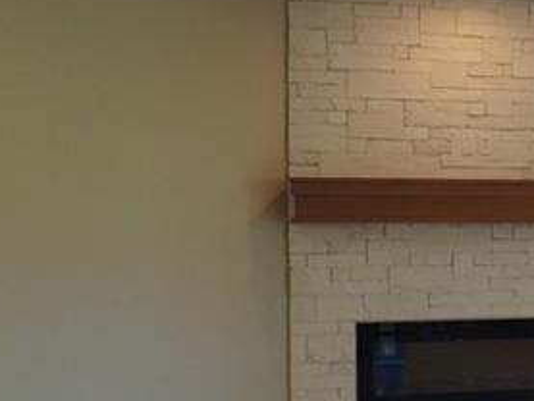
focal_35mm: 64
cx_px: 740
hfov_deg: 25.1
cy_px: 243
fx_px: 988
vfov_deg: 22.9
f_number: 5
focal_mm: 6.9
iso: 320
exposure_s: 1/125
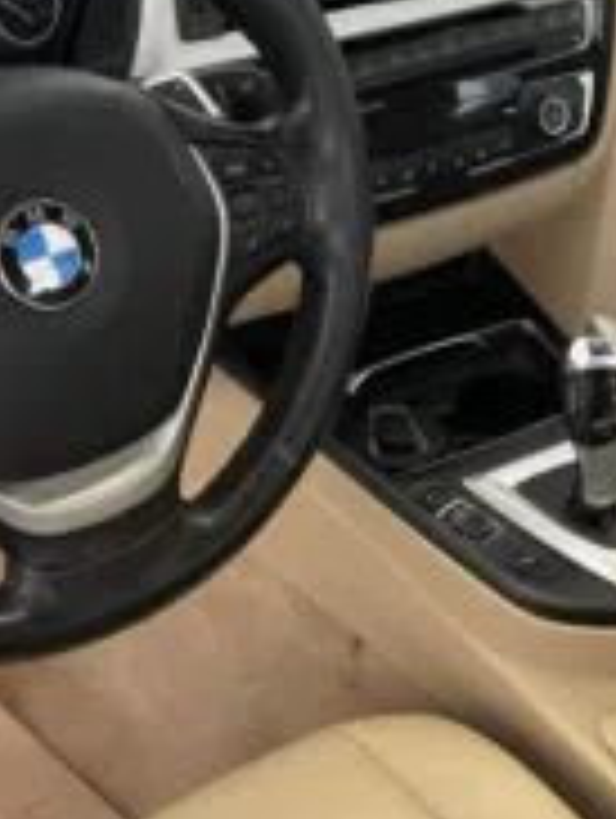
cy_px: 472
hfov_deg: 25.7
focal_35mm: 57
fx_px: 1349
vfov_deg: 33.7
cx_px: 346
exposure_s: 1/34
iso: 500
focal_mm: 4.2
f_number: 1.6
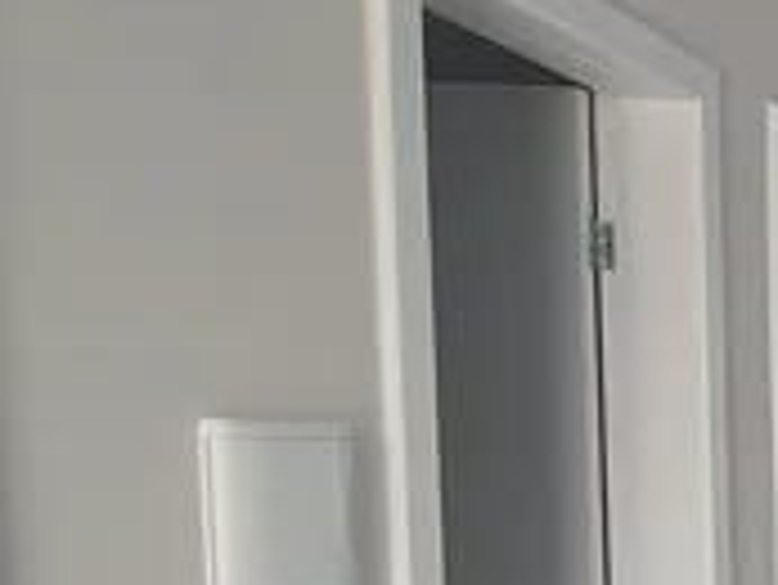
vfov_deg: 22.5
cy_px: 623
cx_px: 1498
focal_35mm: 62
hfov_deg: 19.7
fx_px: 1394
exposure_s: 1/60
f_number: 2.2
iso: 50
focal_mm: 1.74
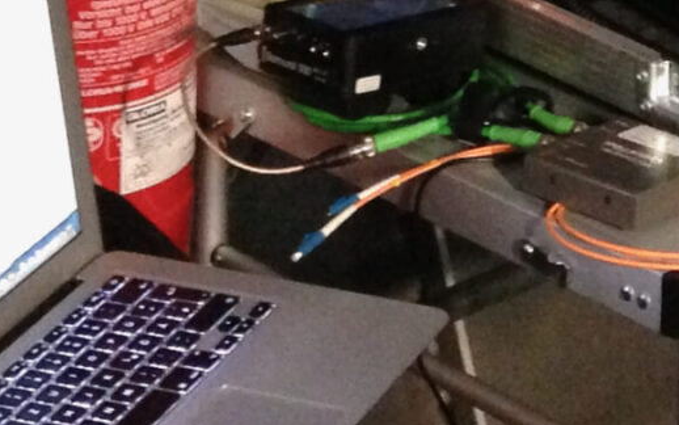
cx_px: 1037
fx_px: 3202
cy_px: -787
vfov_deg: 6.9
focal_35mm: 173
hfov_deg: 11.6
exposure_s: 1/15
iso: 400
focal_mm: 4.13
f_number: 2.4
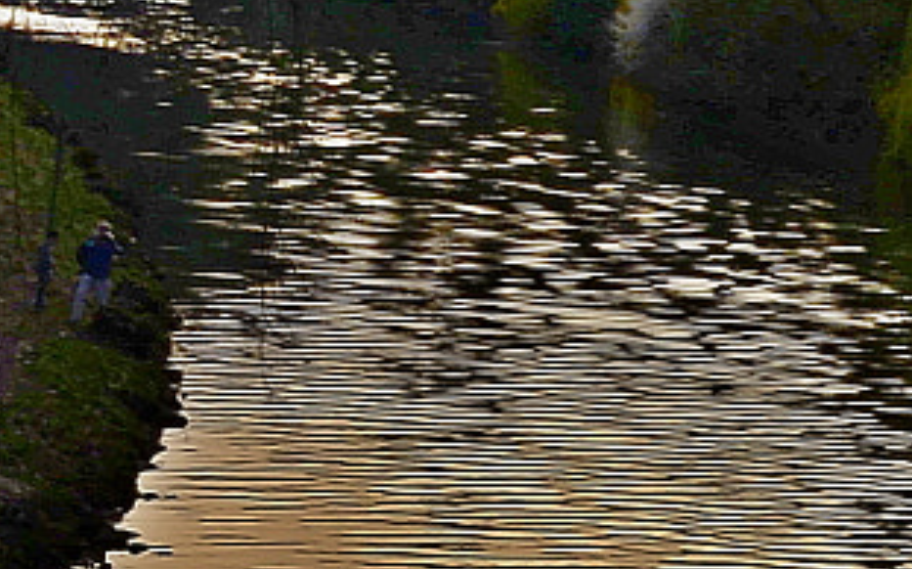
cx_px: 2472
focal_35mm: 251
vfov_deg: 5.2
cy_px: -150
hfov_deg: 7.6
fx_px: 6244
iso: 100
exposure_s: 1/200
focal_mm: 25
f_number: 14
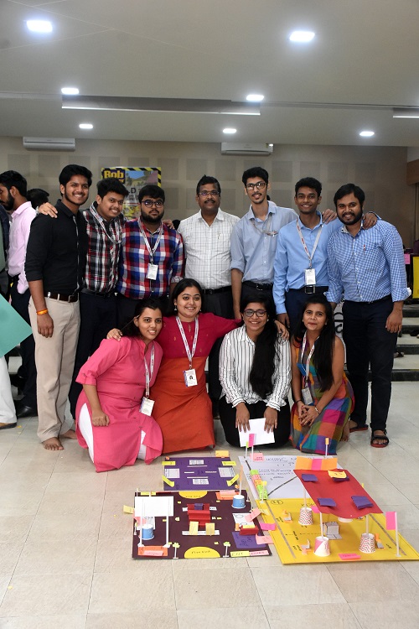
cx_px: 210
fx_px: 681
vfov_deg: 49.6
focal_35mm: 39
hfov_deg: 34.2
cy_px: 314
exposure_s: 1/125
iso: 1600
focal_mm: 26
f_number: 5.6
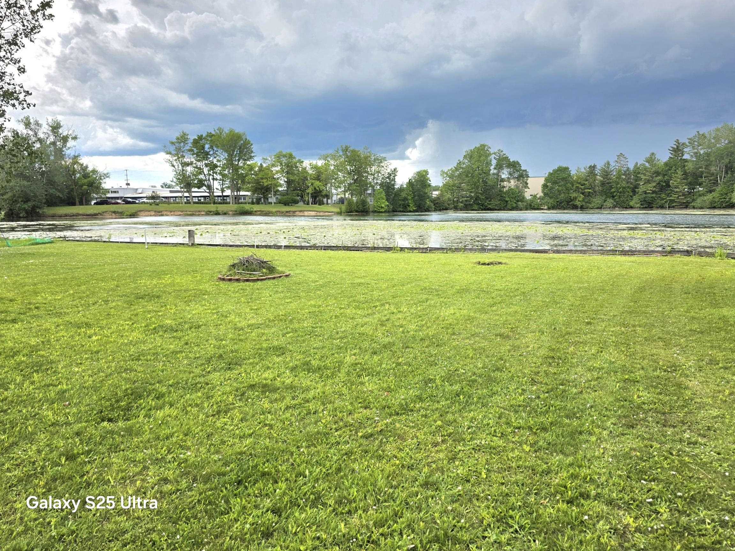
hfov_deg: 71.6
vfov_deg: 56.8
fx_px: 510
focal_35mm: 24
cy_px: 264
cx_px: 373
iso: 80
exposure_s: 1/3333
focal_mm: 6.3
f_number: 1.7
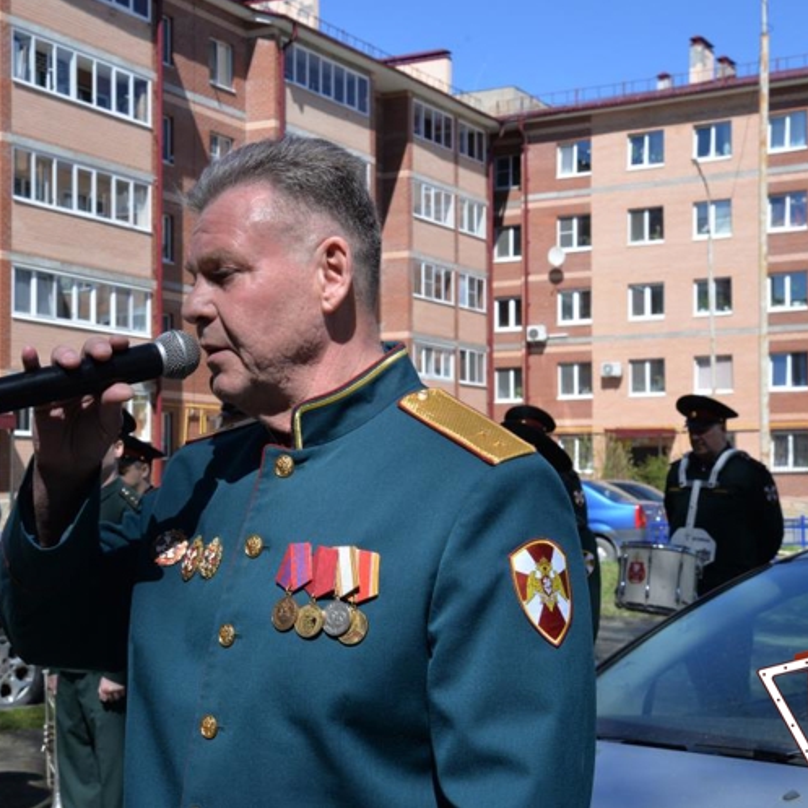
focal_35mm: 64
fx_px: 1690
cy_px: 403
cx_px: 289
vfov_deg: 26.9
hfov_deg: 26.8
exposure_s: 1/500
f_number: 11
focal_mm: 50
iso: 640
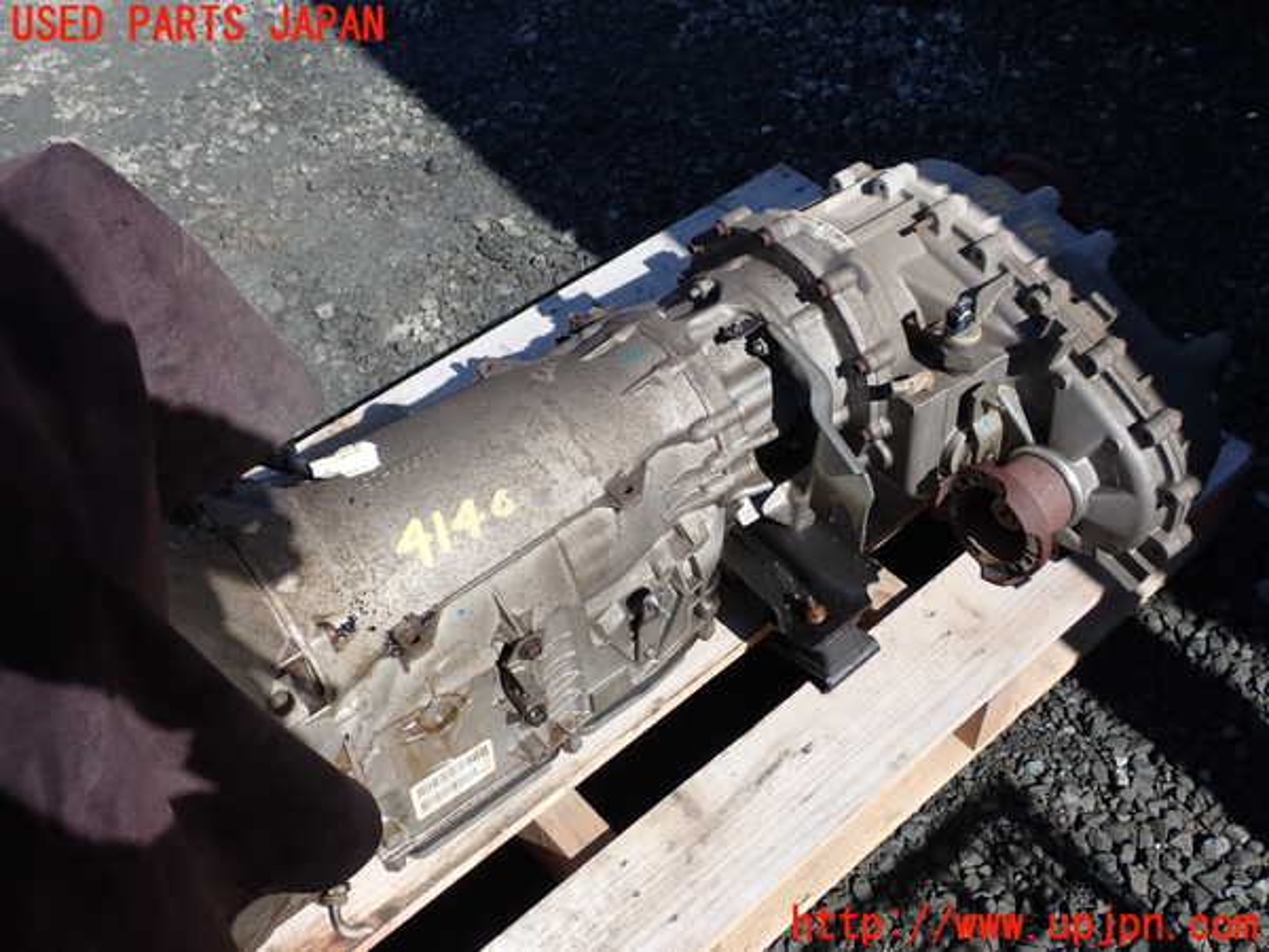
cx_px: 634
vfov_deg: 37.7
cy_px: 476
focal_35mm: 38
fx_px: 1393
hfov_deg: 49.0
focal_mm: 6.83
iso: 100
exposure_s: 1/640
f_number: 3.5
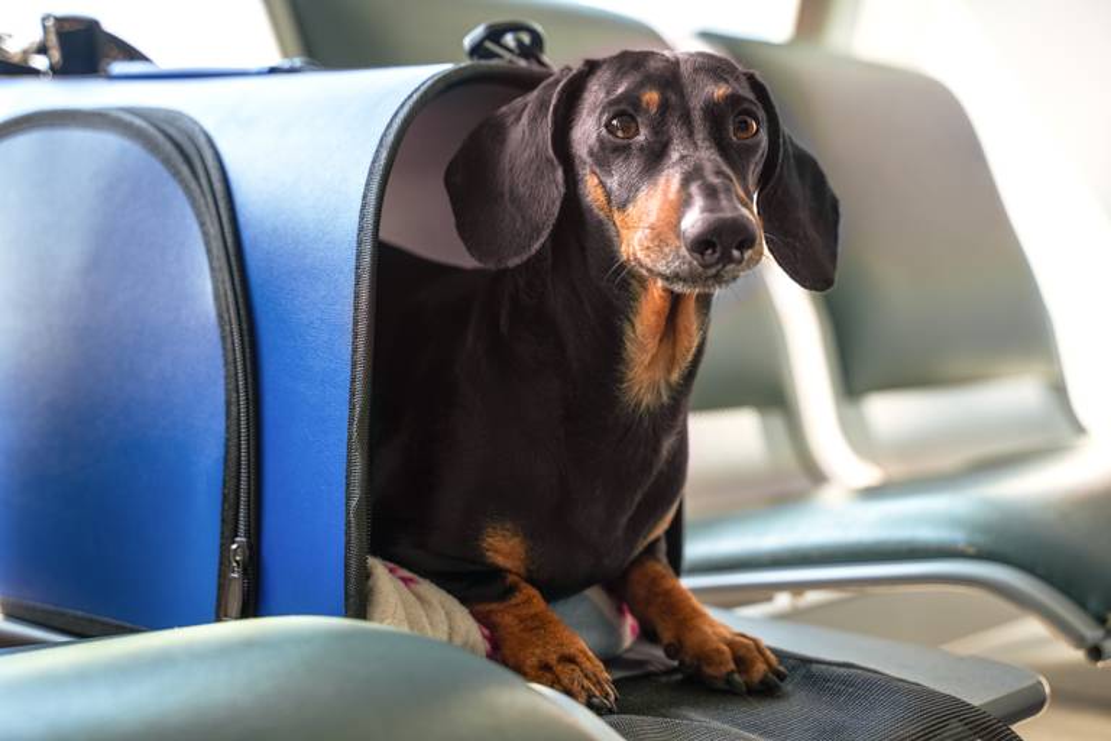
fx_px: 1666
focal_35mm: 54
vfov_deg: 25.1
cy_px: 370
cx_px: 556
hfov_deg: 36.9
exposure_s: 1/100
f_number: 4
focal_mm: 54
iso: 100
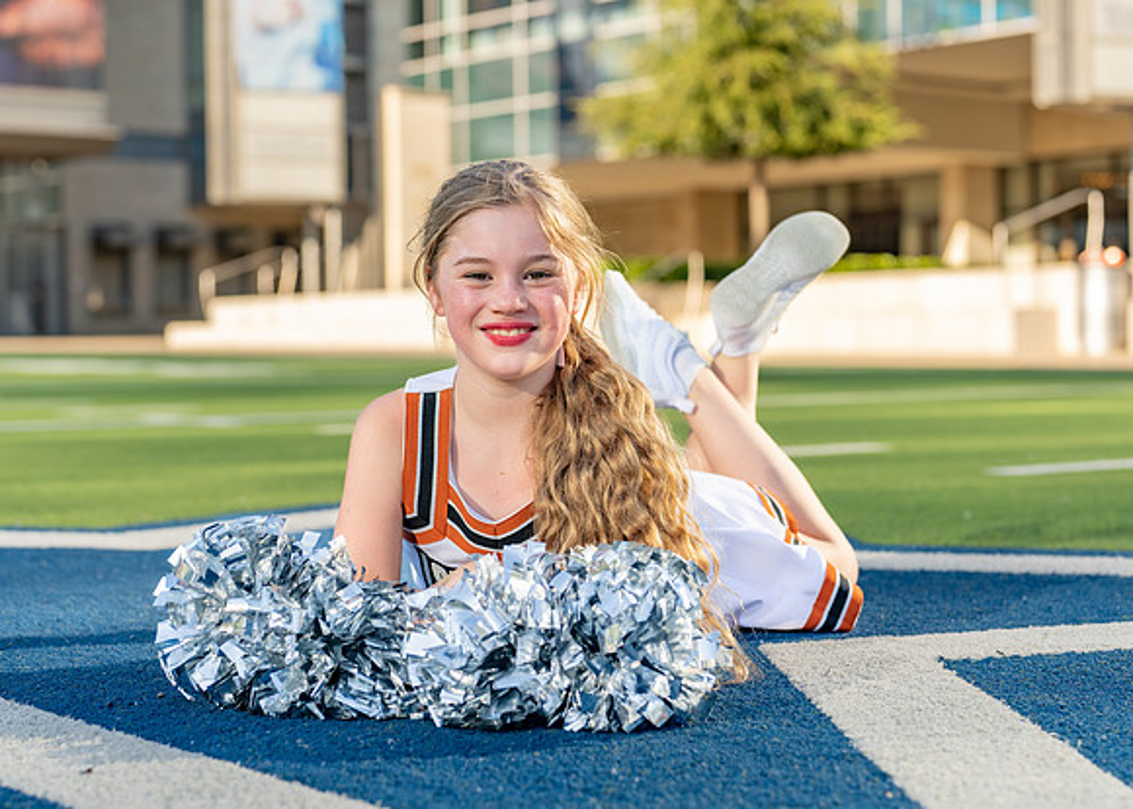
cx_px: 533
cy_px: 393
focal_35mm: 70
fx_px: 2238
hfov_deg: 28.4
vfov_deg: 20.5
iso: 100
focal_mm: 50
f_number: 2.8
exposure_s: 1/640
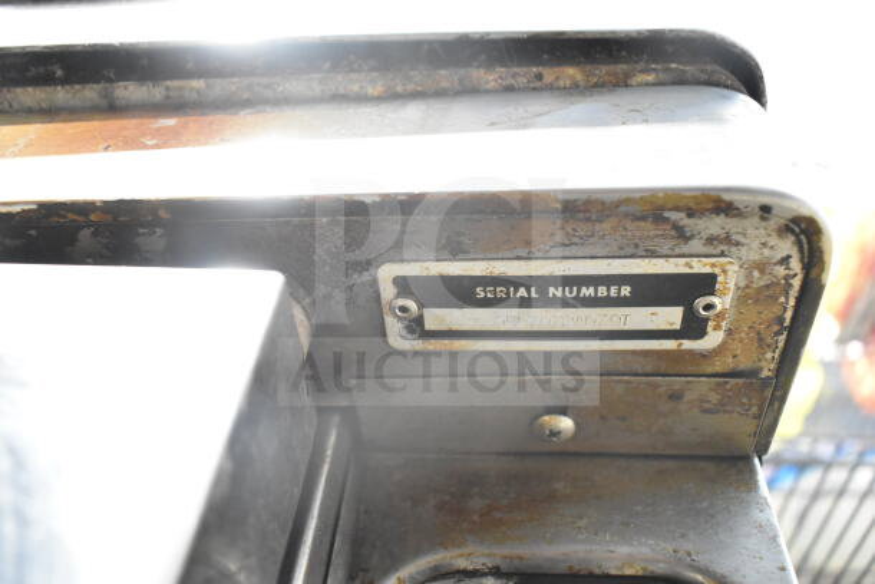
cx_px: 438
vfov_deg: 43.6
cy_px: 292
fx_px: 729
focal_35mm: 30
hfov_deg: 61.9
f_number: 3.8
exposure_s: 1/30
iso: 4000
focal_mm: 20
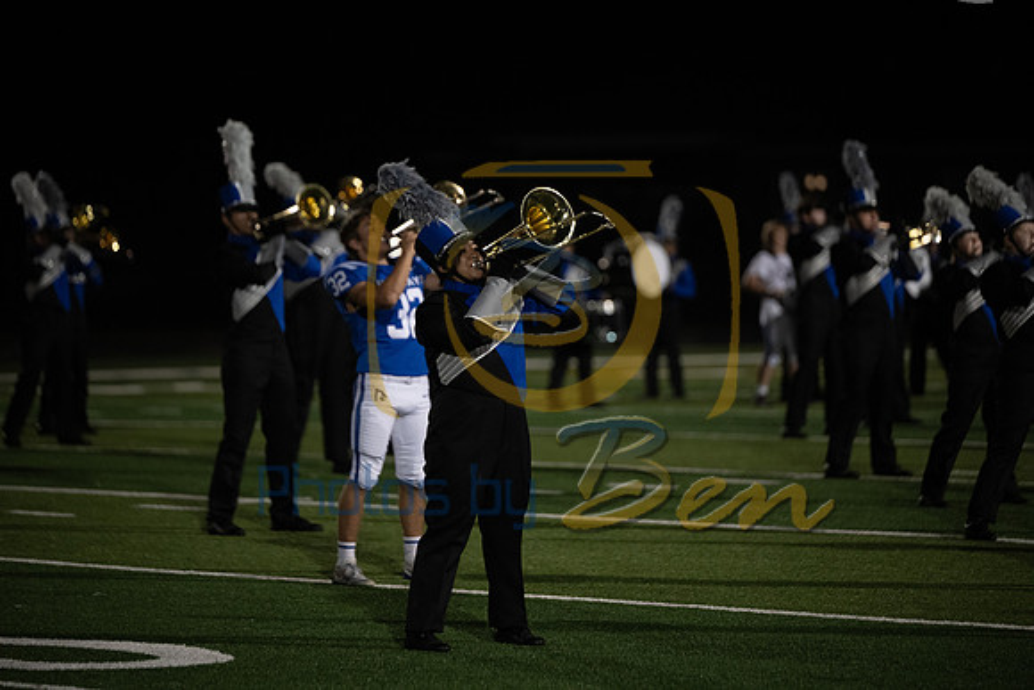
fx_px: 5746
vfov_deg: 6.9
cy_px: 345
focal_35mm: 200
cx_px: 517
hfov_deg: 10.3
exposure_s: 1/1250
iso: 3200
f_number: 2.8
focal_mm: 200
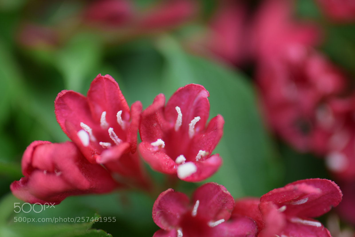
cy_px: 118
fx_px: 518
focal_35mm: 52
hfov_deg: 37.9
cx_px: 178
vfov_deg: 25.7
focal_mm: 35
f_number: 1.8
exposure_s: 1/400
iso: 100
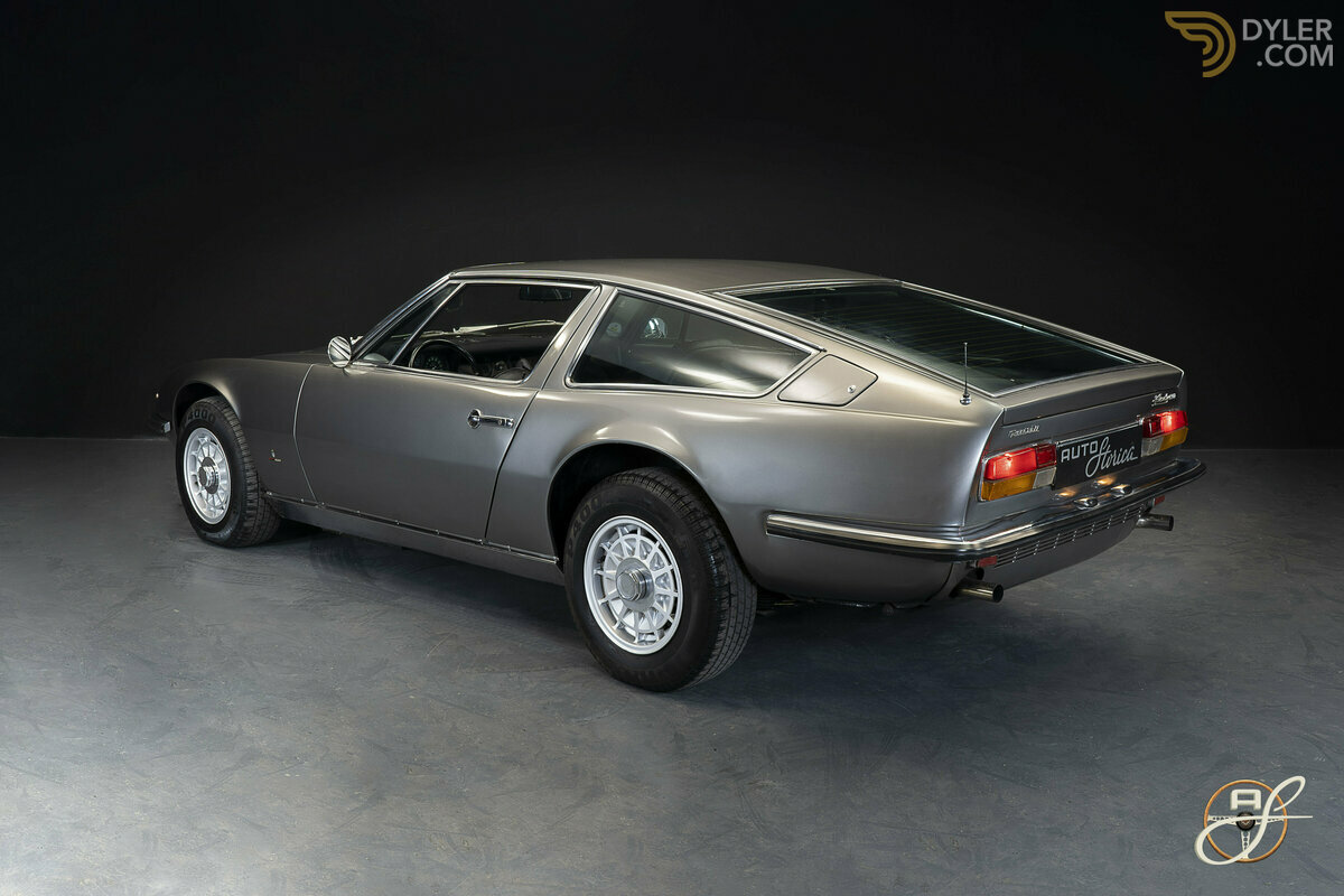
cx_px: 672
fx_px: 1269
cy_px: 448
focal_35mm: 34
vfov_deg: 38.9
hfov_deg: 55.8
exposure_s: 1/1.25
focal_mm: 34
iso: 250
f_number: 11
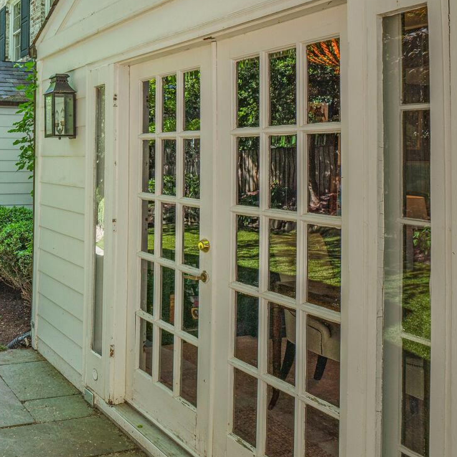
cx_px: 13
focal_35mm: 32
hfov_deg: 44.5
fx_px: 478
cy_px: 180
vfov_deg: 50.7
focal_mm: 16
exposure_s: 1/125
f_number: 8
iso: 200
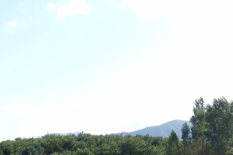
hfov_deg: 25.9
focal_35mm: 78
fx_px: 505
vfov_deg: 17.0
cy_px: 168
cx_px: 91
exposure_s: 1/400
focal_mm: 6.3
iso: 200
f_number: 5.6
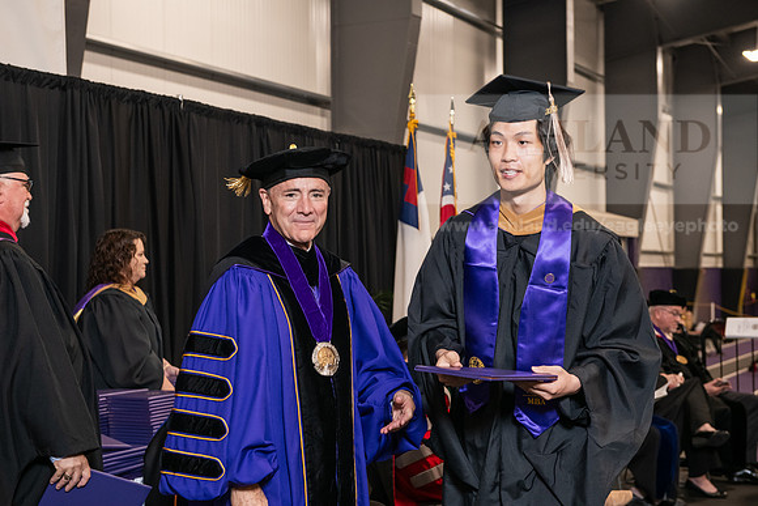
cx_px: 379
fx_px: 1264
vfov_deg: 22.6
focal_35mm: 60
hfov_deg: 33.4
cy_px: 253
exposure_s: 1/125
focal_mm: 60
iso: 2000
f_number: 5
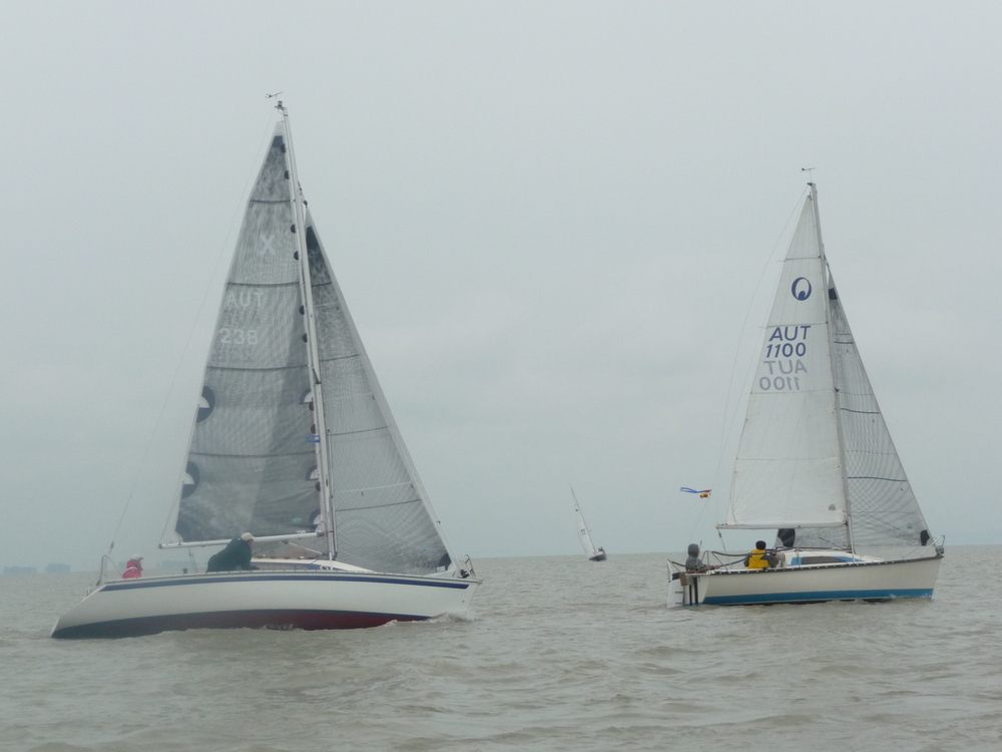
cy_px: 376
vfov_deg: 15.9
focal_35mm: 93
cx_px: 501
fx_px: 2692
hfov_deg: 21.1
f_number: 4.7
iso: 160
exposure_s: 1/500
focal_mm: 14.2
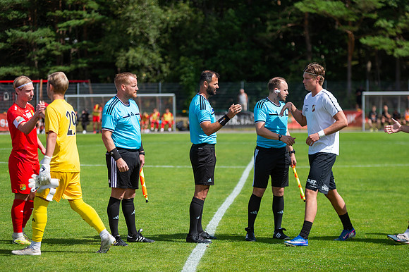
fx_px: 1385
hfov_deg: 16.8
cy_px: 136
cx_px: 204
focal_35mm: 122
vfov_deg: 11.2
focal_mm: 122
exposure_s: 1/2000
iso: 140
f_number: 3.2
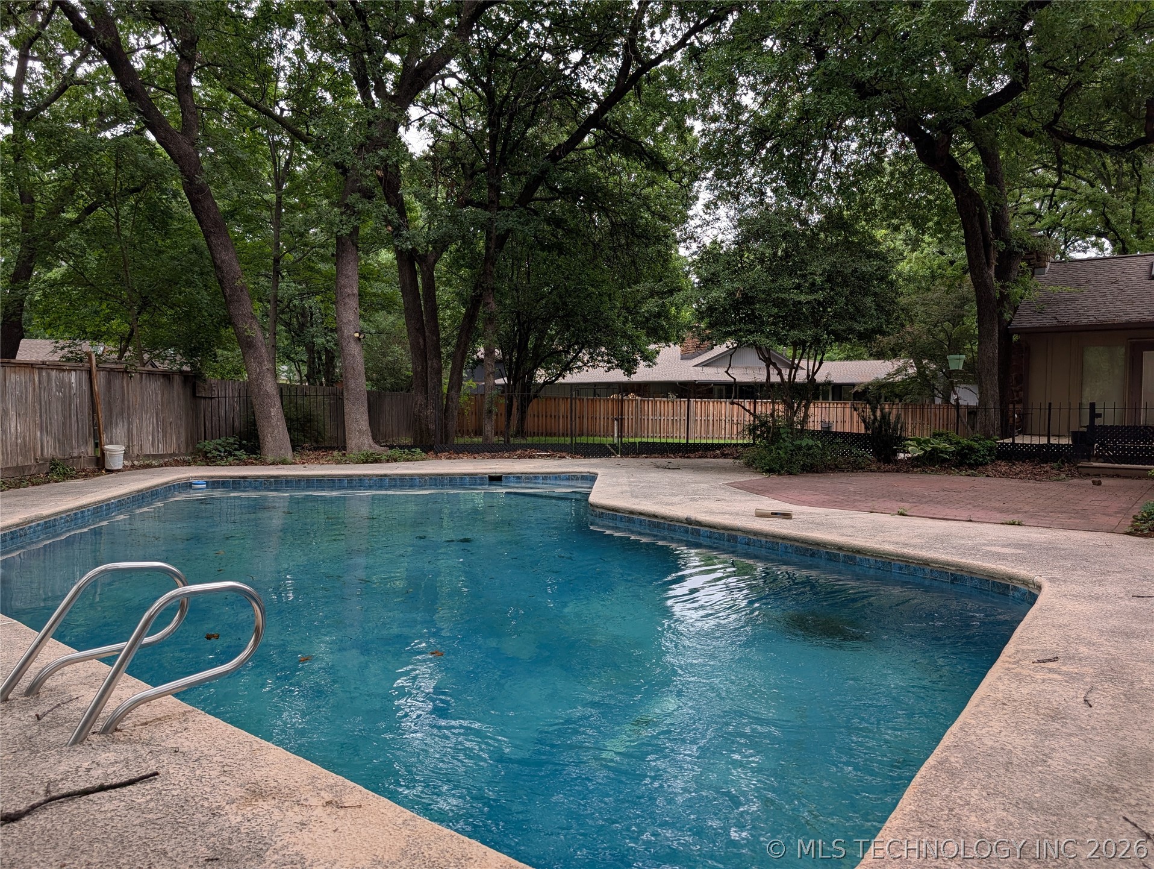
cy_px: 434
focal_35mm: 24
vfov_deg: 56.9
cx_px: 577
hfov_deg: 71.5
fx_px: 801
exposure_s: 1/162
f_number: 1.68
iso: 20
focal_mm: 6.9
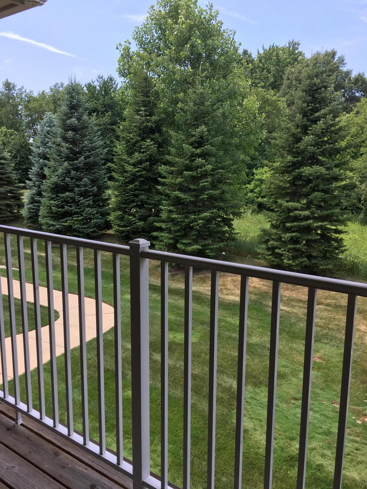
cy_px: 244
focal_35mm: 29
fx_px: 410
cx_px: 184
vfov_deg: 61.7
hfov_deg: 48.2
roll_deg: +0.2
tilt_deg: -10.1
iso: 25
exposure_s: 1/605
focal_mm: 4.15
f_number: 2.2
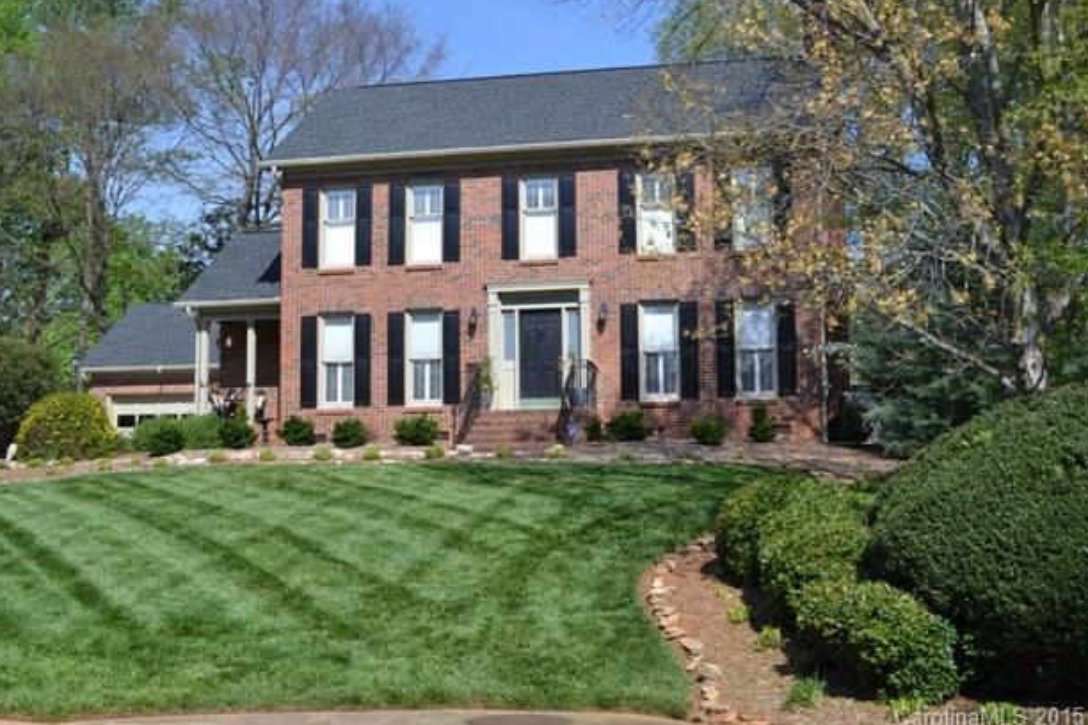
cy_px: 355
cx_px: 530
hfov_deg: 43.1
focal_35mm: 46
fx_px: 1376
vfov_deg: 29.5
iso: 100
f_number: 7.1
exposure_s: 1/200
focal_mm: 29
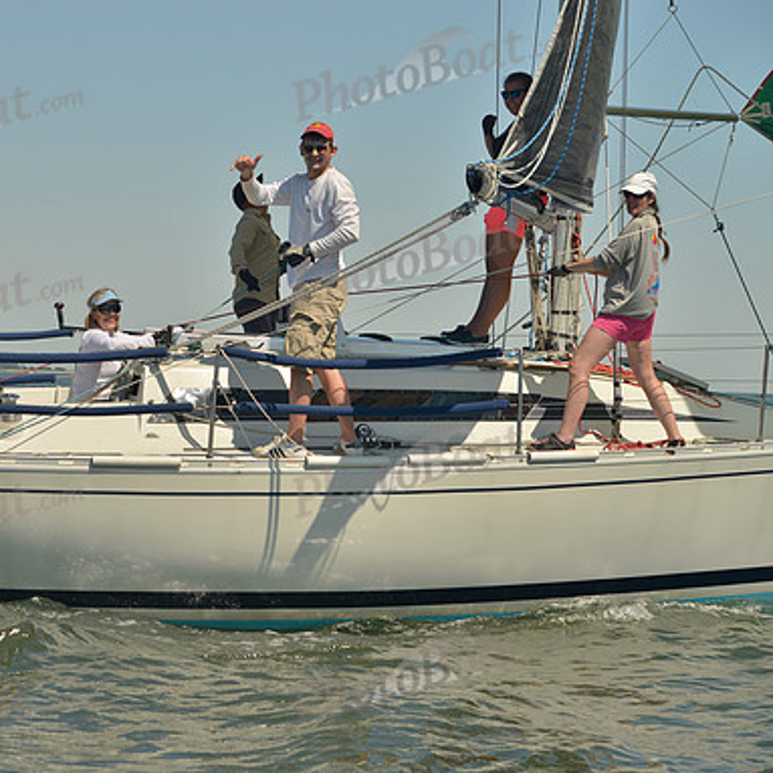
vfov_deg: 19.3
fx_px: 2274
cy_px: 389
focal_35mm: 90
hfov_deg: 19.2
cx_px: 190
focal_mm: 70
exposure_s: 1/800
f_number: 7.1
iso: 200
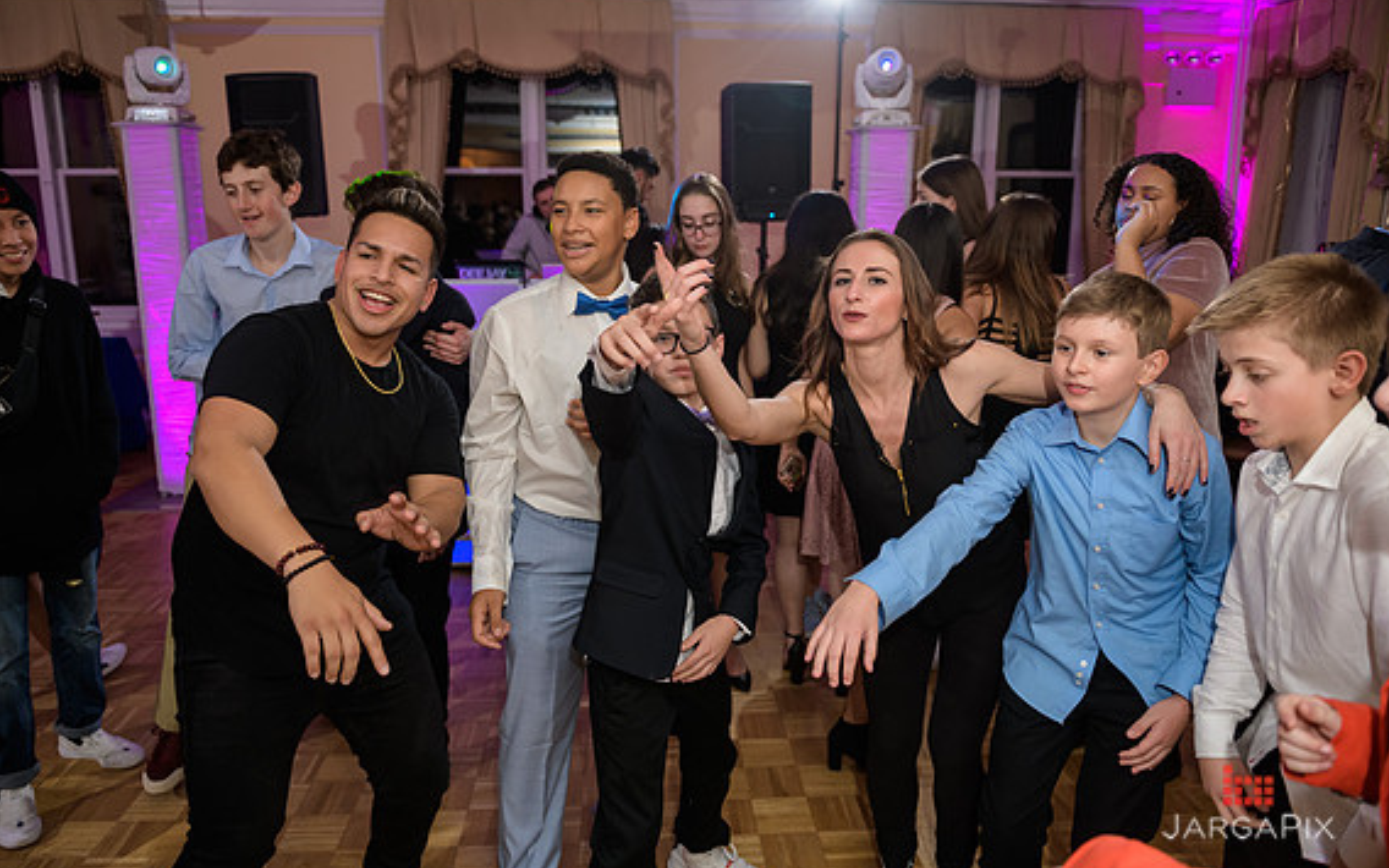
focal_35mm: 25
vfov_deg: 49.3
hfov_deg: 72.5
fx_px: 946
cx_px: 687
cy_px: 419
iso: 800
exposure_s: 1/125
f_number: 3.2
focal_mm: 24
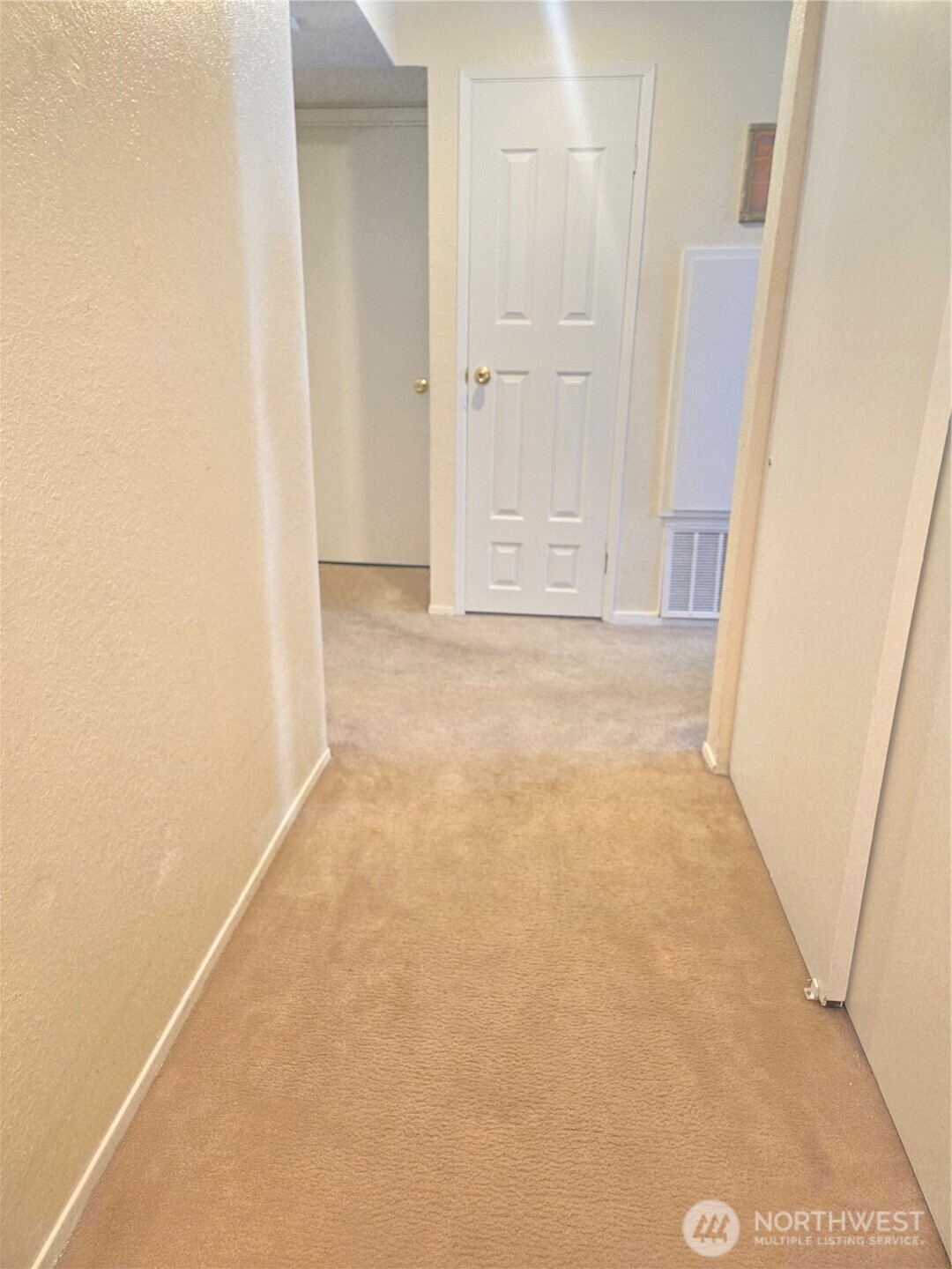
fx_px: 843
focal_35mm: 23
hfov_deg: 58.9
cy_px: 634
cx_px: 476
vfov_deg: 73.9
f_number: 1.8
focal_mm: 5.4
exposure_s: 1/120
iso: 1000
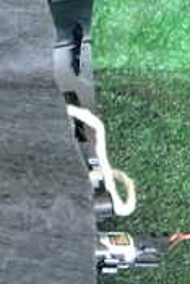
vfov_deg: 22.6
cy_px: 65
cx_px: -201
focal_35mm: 89
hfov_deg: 13.1
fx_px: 703
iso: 200
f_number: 2
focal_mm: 4.5
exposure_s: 1/40
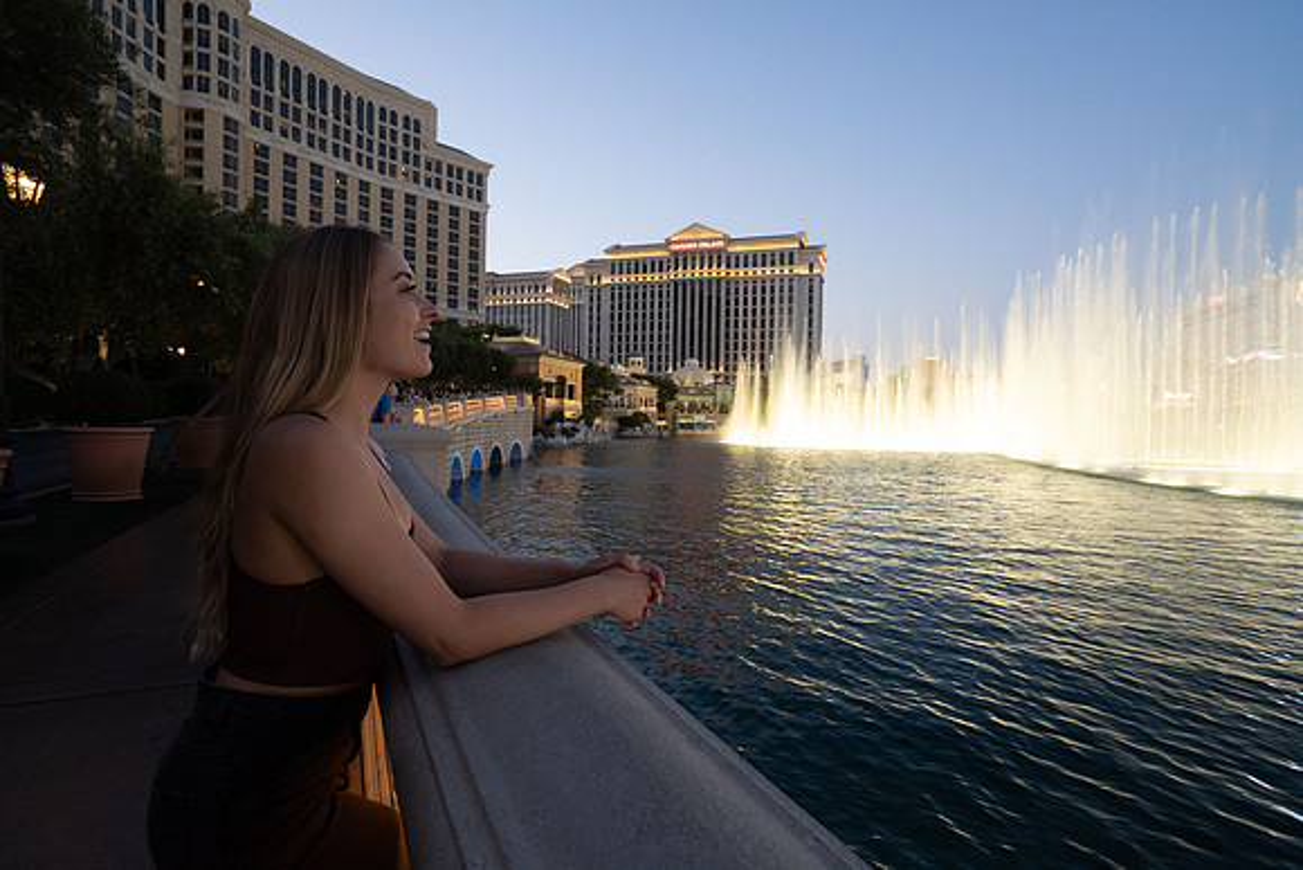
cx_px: 652
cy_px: 435
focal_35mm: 19
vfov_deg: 64.6
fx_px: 688
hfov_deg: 86.9
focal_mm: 19
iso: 2500
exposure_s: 1/60
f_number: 6.3
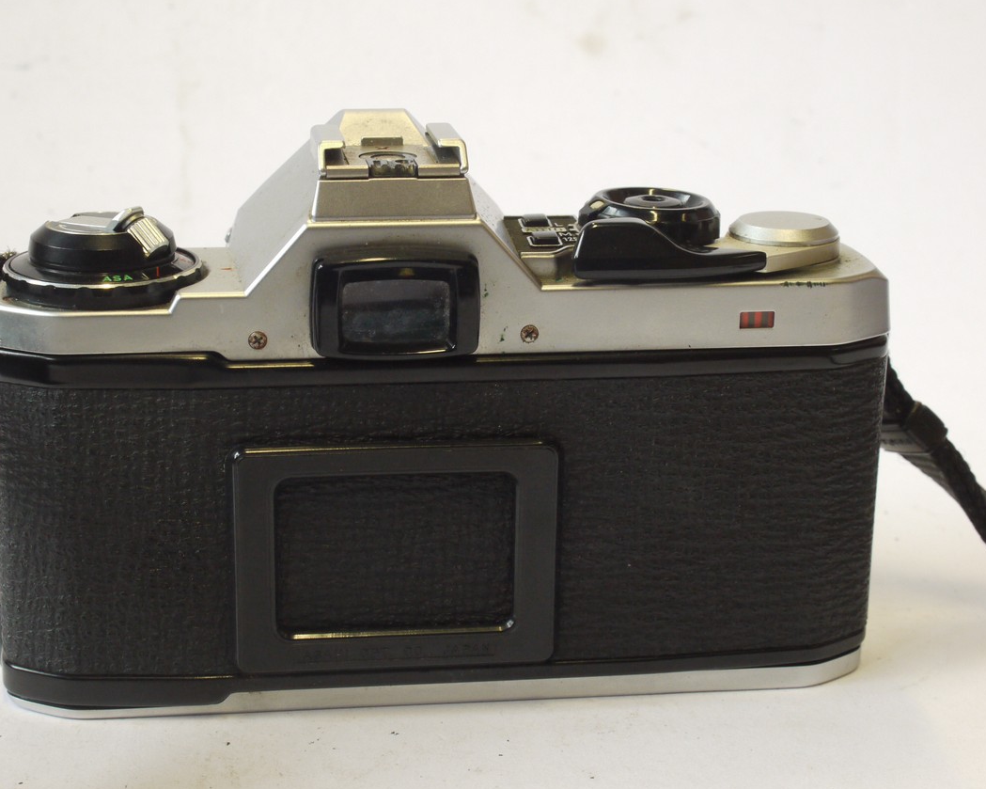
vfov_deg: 22.8
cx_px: 428
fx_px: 1955
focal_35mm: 67
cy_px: 389
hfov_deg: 28.3
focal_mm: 30
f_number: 10
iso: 800
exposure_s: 1/40
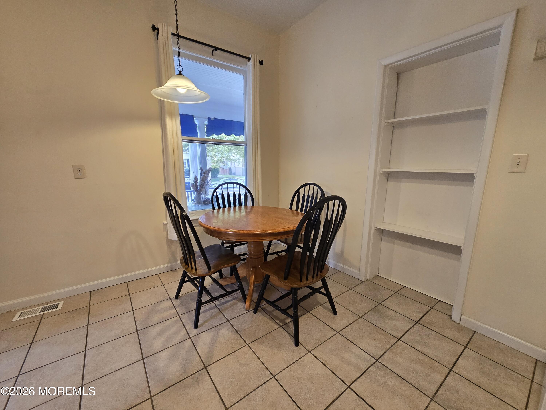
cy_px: 205
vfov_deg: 89.9
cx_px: 273
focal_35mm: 13
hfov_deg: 106.2
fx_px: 205
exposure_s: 1/60
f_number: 2.2
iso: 200
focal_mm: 2.2
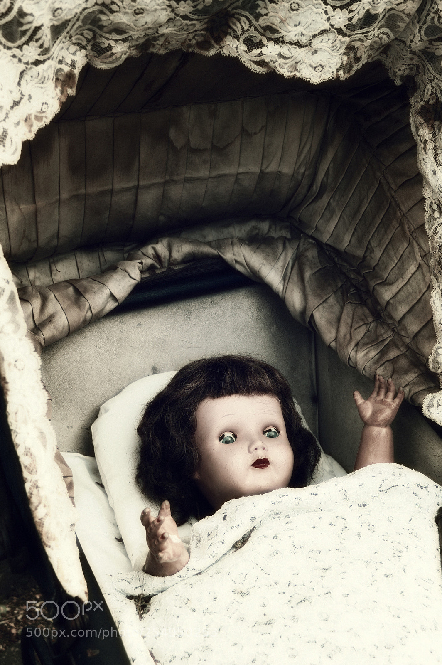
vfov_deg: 42.4
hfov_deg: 28.9
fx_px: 858
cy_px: 332
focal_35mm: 46
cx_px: 221
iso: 100
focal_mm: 31
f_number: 7.1
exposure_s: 1/200
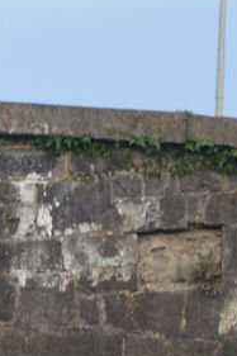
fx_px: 6683
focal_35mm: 676
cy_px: 594
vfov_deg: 3.0
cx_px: -455
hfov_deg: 2.0
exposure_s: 1/100
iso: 220
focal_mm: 66
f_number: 5.3
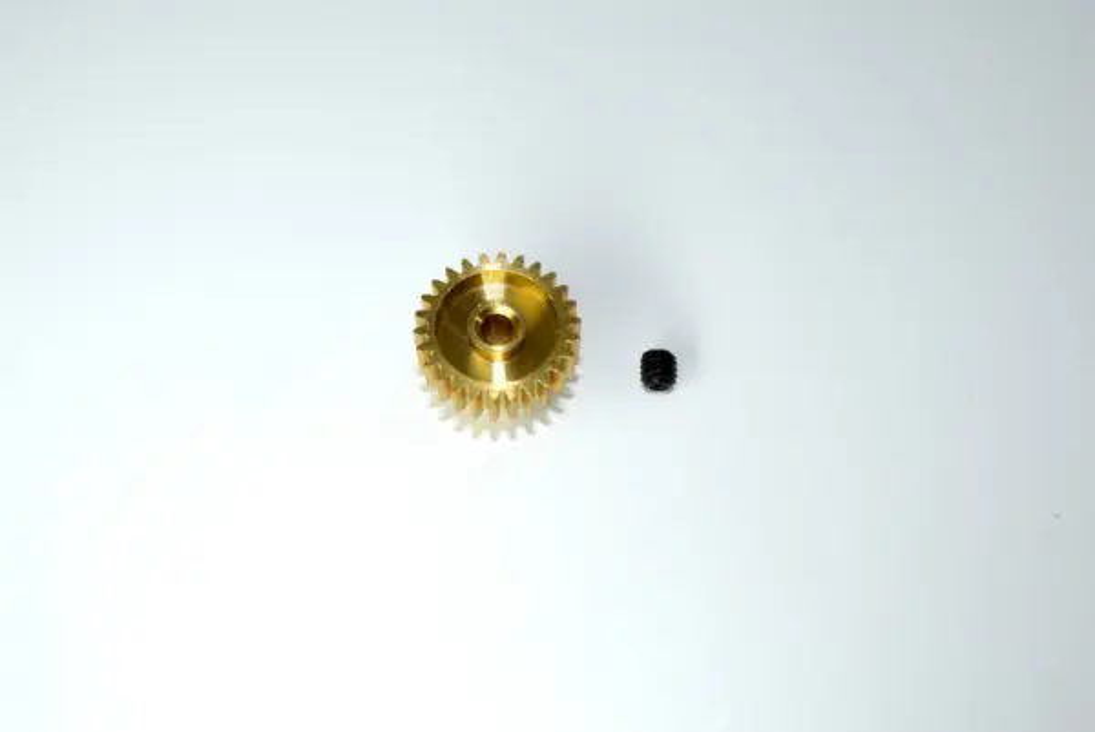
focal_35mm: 48
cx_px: 548
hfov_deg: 41.1
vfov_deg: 28.1
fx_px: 1461
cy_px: 366
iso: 100
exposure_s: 1/80
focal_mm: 32
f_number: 9
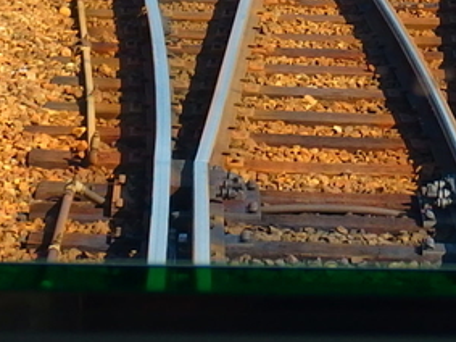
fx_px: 4135
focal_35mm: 314
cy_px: -357
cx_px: 353
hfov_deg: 6.3
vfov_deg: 4.7
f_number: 4
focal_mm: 13.2
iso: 100
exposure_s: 1/500
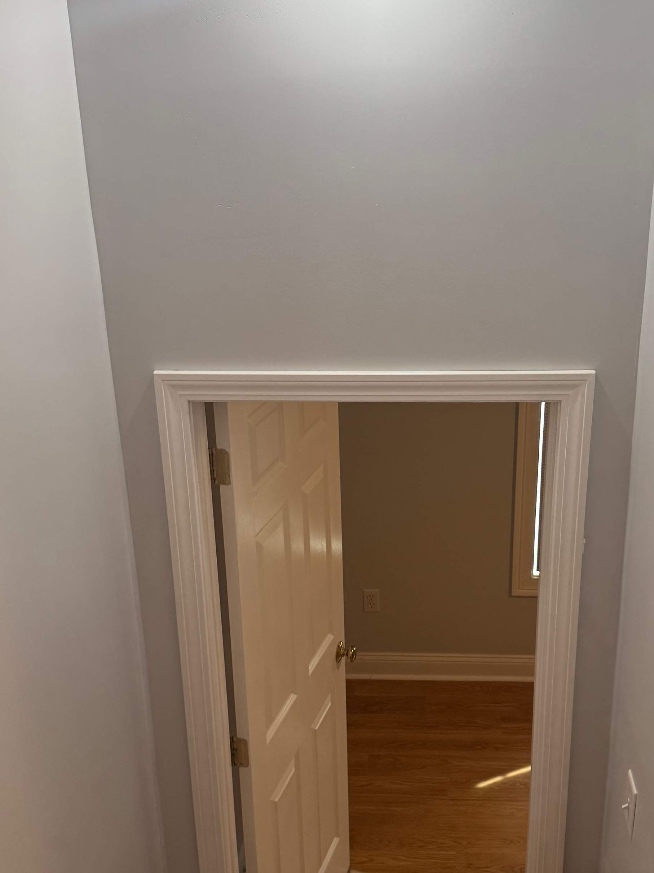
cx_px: 392
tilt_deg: -21.9
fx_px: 1008
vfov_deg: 46.8
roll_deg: +1.7
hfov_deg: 35.8
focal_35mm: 40
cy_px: 452
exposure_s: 1/120
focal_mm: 6.76
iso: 160
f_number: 1.78
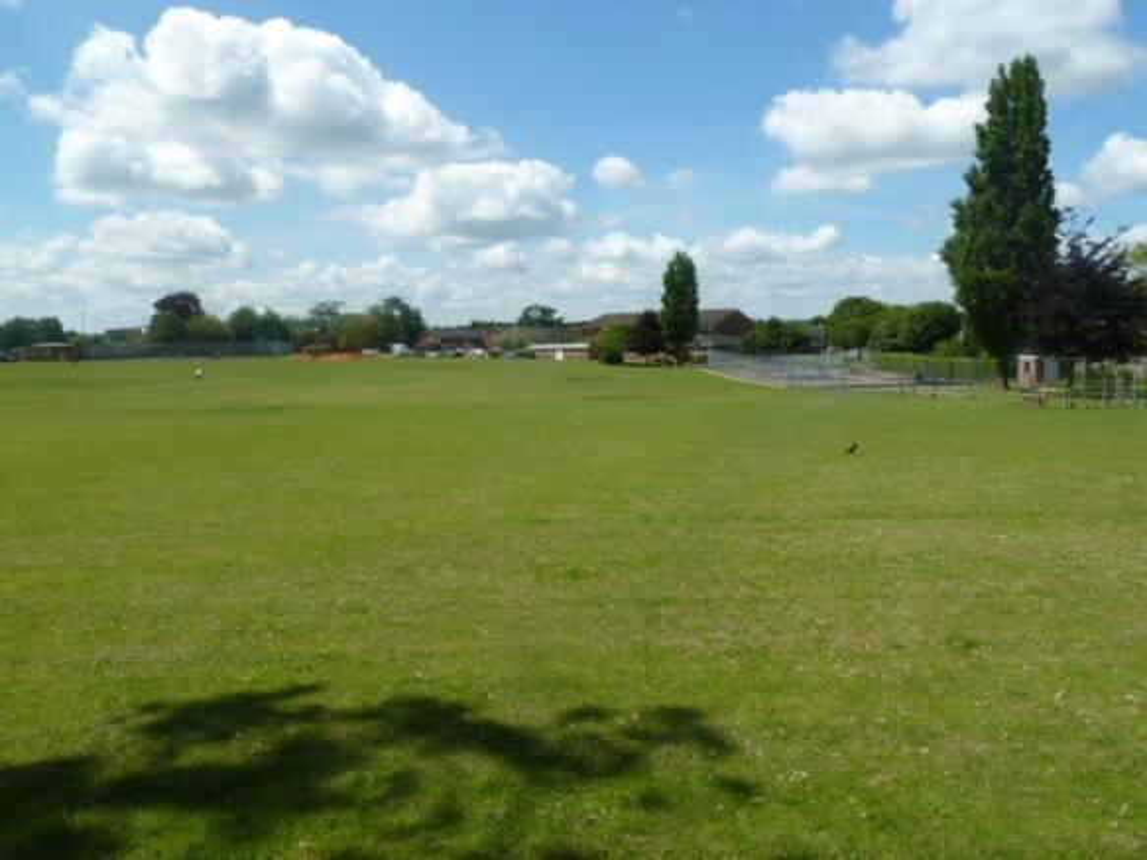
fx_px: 828
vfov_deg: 54.9
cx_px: 574
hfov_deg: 69.4
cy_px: 430
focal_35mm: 25
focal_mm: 4.1
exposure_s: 1/400
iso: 80
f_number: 5
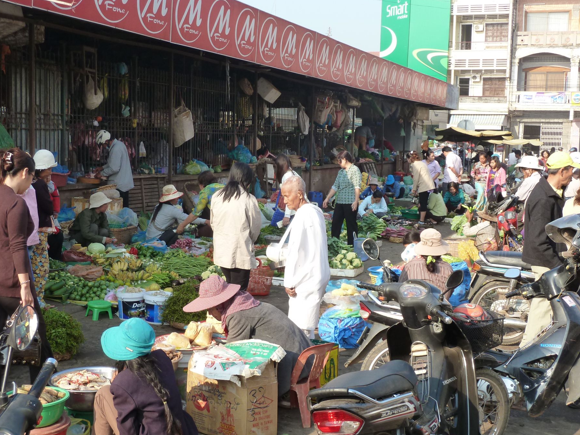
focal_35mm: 49
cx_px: 258
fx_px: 821
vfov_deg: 29.7
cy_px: 231
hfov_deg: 38.9
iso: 125
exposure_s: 1/200
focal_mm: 7.3
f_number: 4
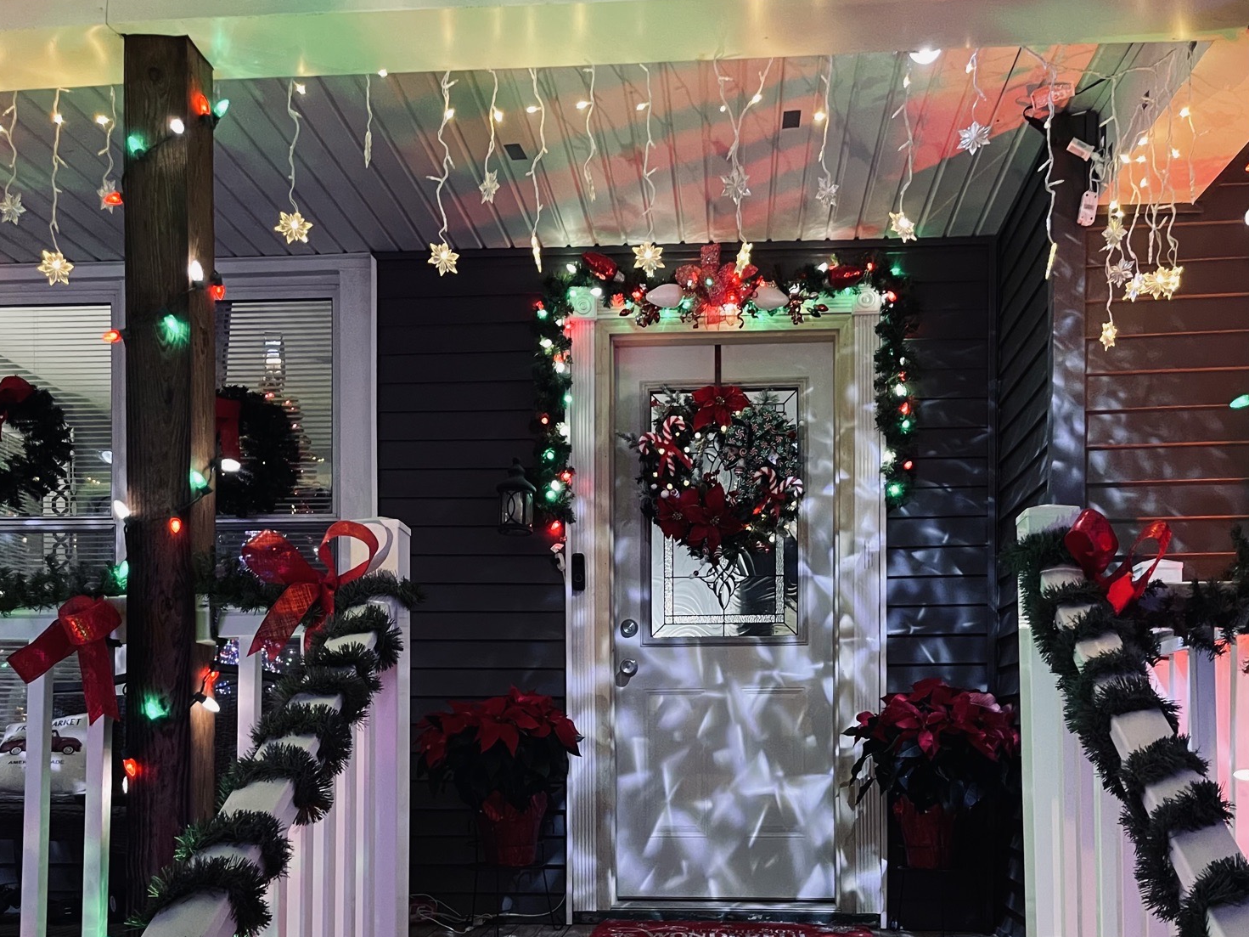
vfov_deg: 40.3
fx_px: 1227
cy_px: 734
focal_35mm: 34
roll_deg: -0.5
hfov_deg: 54.0
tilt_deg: +1.0
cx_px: 632
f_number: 1.6
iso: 500
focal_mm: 5.1
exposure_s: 1/30
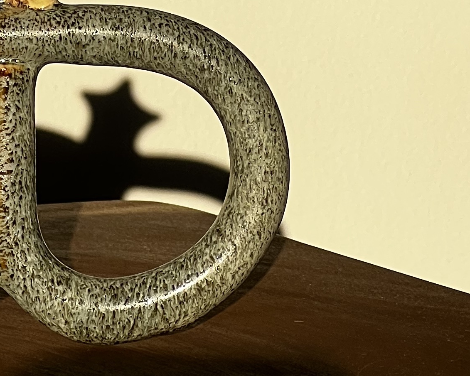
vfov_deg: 5.6
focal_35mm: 268
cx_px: -74
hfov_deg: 7.2
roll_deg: -0.9
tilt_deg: -1.0
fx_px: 3728
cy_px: -378
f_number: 2.8
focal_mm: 9
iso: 32
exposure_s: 1/732
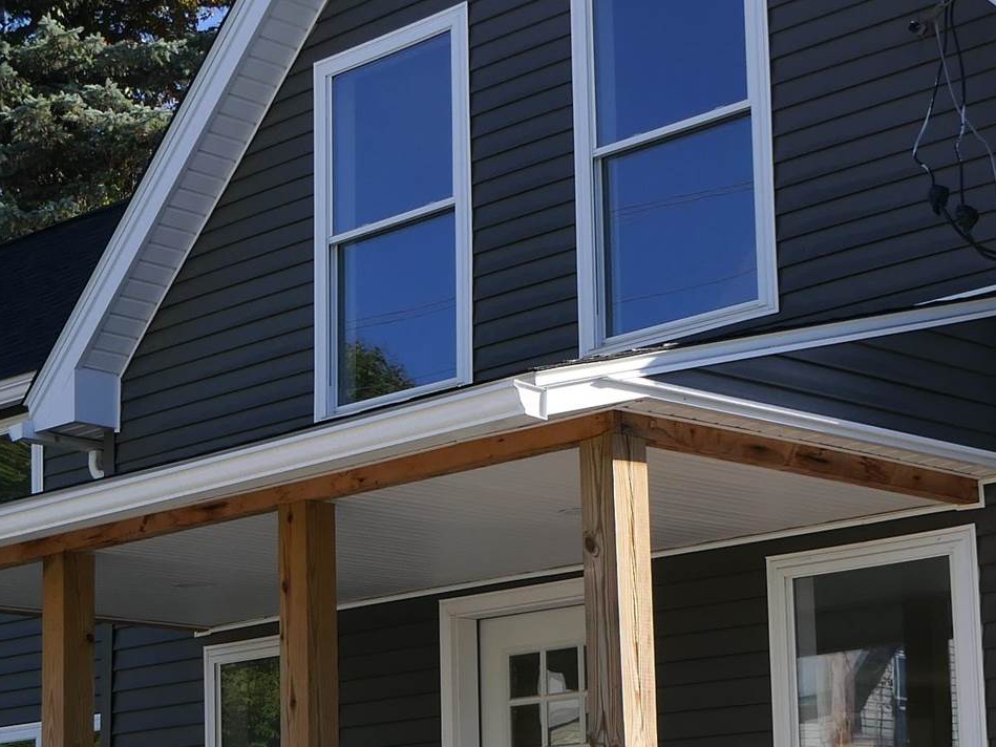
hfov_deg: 23.2
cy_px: 504
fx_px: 2417
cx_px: 364
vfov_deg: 17.5
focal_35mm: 84
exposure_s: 1/640
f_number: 4
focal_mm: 10
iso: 125
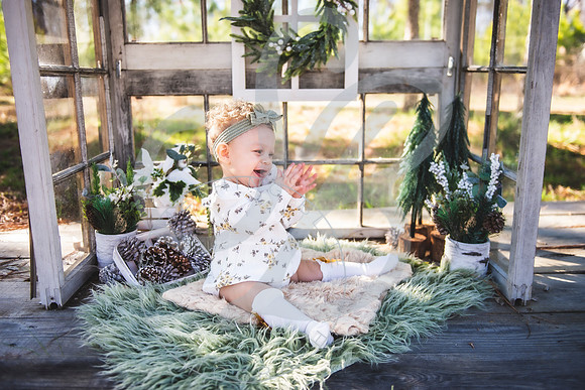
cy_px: 195
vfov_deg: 40.2
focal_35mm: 33
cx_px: 292
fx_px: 533
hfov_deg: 57.5
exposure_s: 1/400
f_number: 2.8
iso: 200
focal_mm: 32
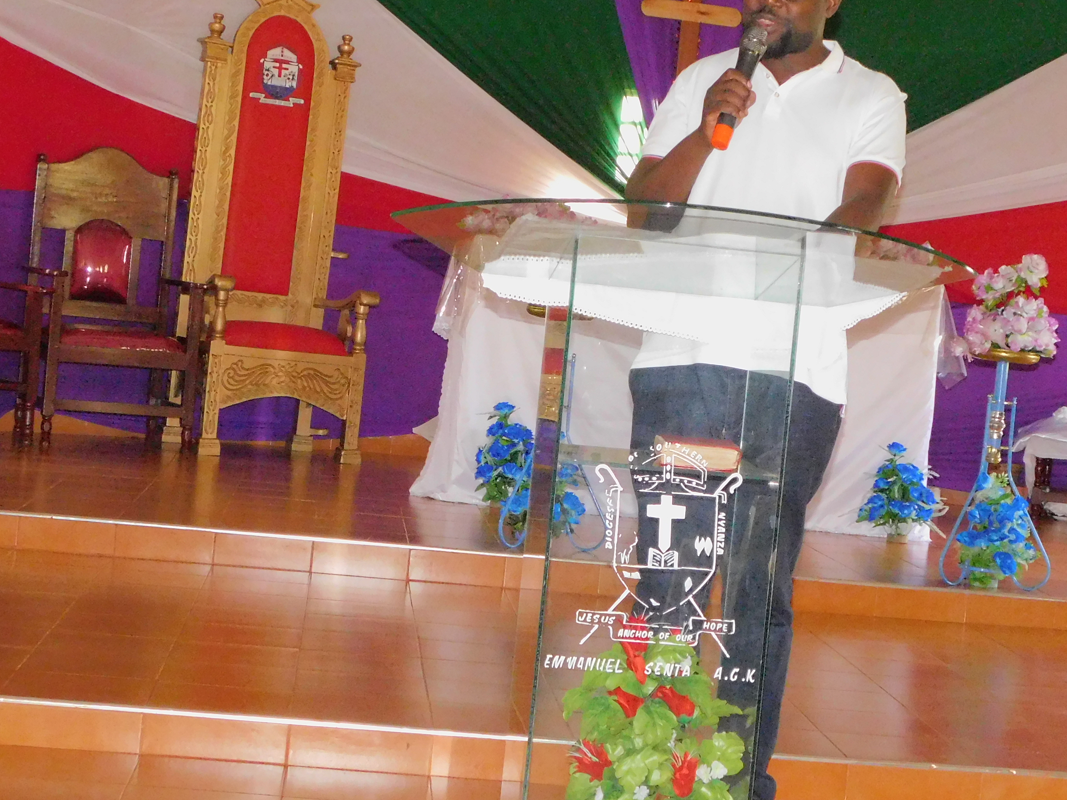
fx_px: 2312
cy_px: 397
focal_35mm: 75
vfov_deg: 19.6
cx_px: 676
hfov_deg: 25.9
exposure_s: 1/30
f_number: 3.7
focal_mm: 8
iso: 1000
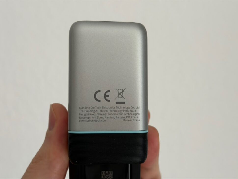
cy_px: 90
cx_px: 119
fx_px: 330
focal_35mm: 48
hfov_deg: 39.6
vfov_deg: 30.3
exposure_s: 1/191
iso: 50
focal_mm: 6.76
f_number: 1.78
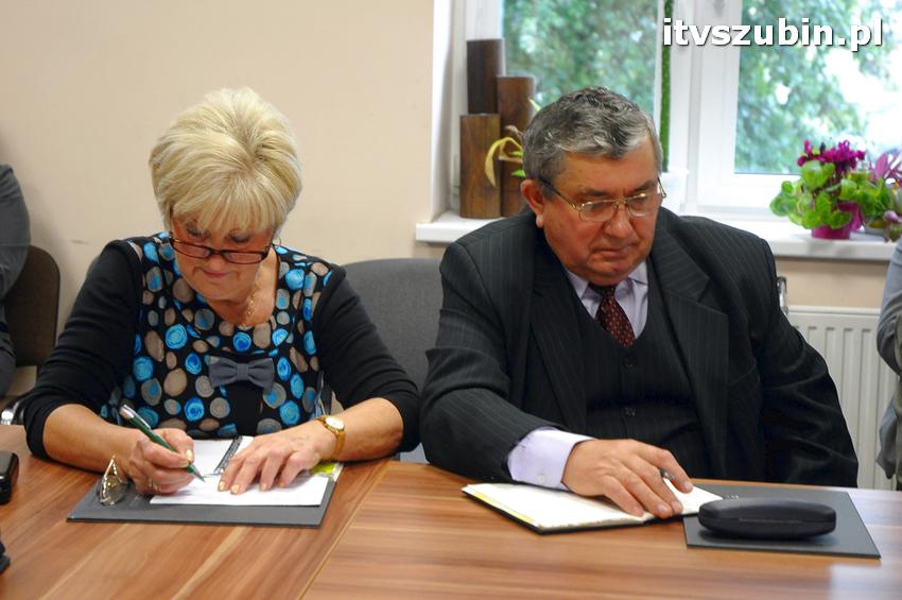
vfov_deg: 17.5
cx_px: 451
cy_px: 300
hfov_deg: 26.0
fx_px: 1952
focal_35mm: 78
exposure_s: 1/50
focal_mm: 52
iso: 1250
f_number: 4.5
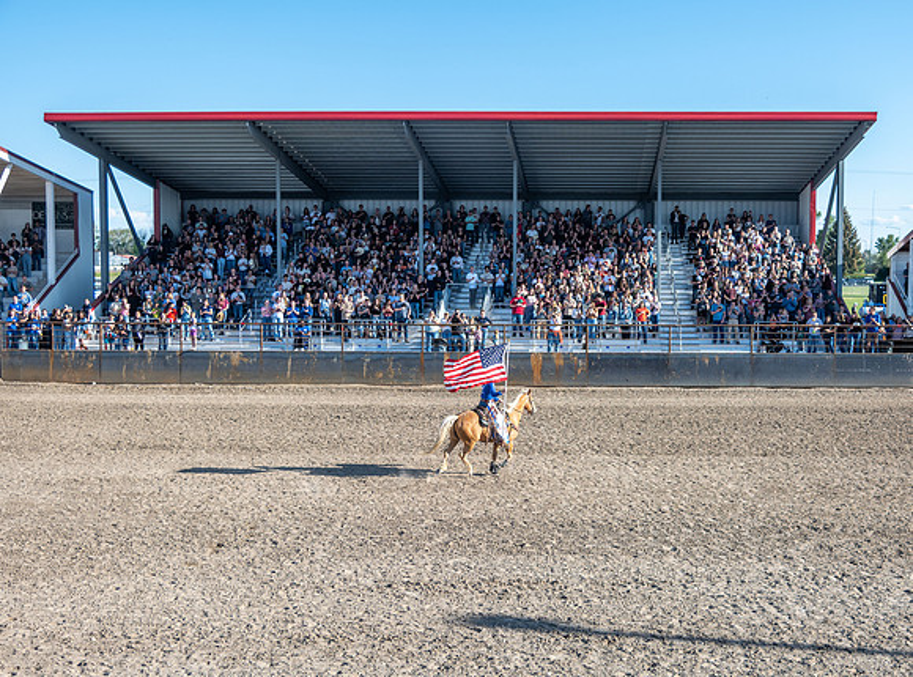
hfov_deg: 41.1
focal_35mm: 46
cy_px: 350
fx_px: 1212
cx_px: 553
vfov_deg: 31.2
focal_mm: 38
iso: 125
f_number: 4
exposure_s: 1/1000
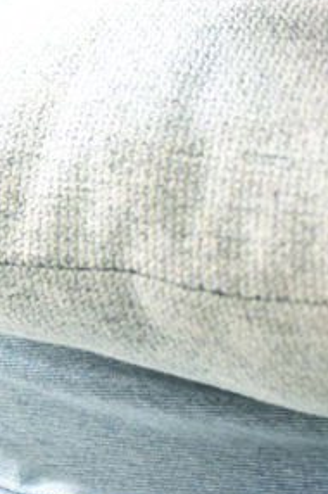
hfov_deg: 4.3
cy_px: -306
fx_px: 4315
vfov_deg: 6.4
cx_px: 454
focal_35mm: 315
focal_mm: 50
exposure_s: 1/200
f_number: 2
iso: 400
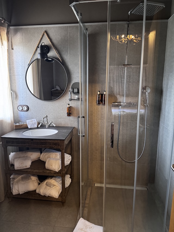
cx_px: 87
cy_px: 116
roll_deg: -0.2
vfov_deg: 71.6
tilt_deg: -9.0
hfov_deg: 56.8
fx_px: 161
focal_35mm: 24
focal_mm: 6.76
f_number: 1.78
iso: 800
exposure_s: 1/48
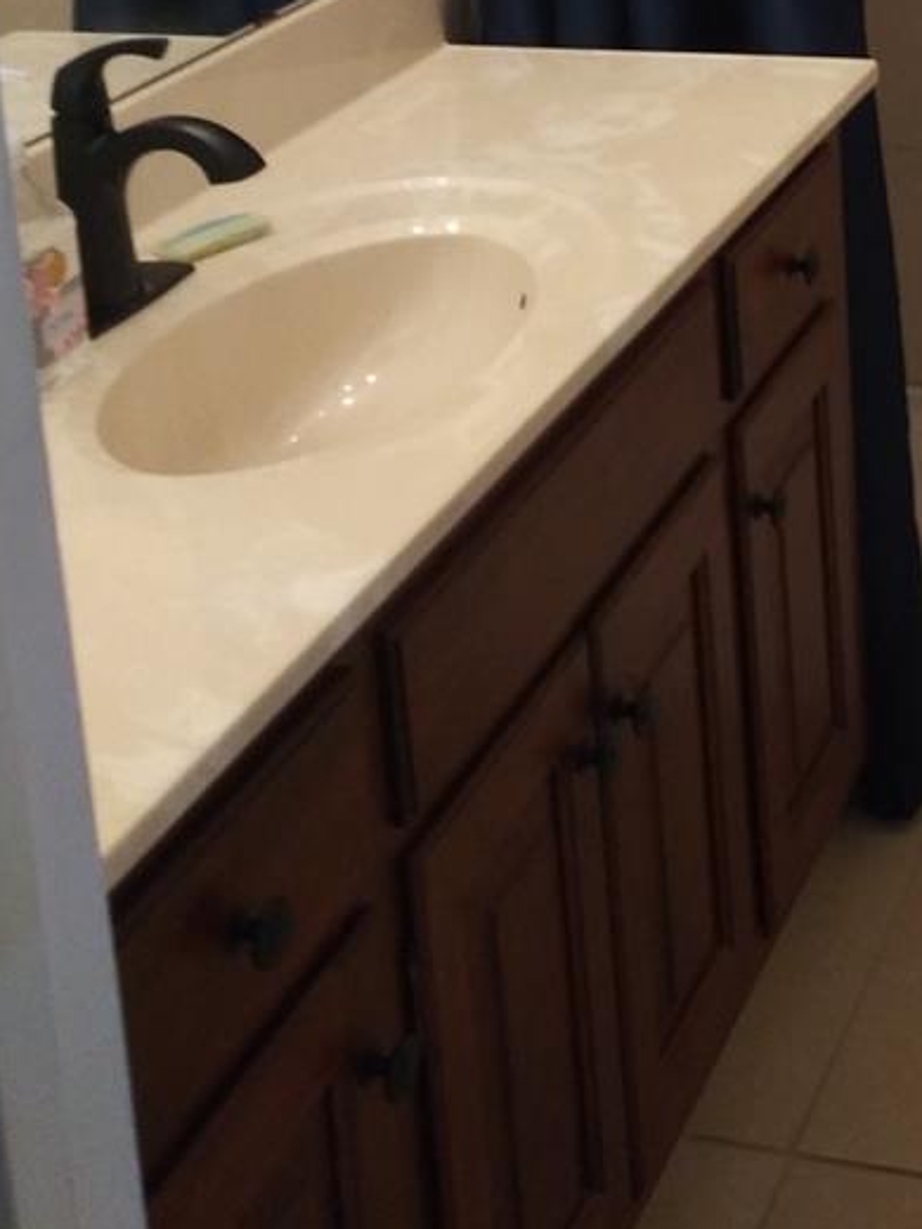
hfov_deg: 22.8
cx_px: 1043
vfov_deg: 28.6
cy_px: -182
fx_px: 2131
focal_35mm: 60
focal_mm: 3.52
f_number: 2.2
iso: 150
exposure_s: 1/30
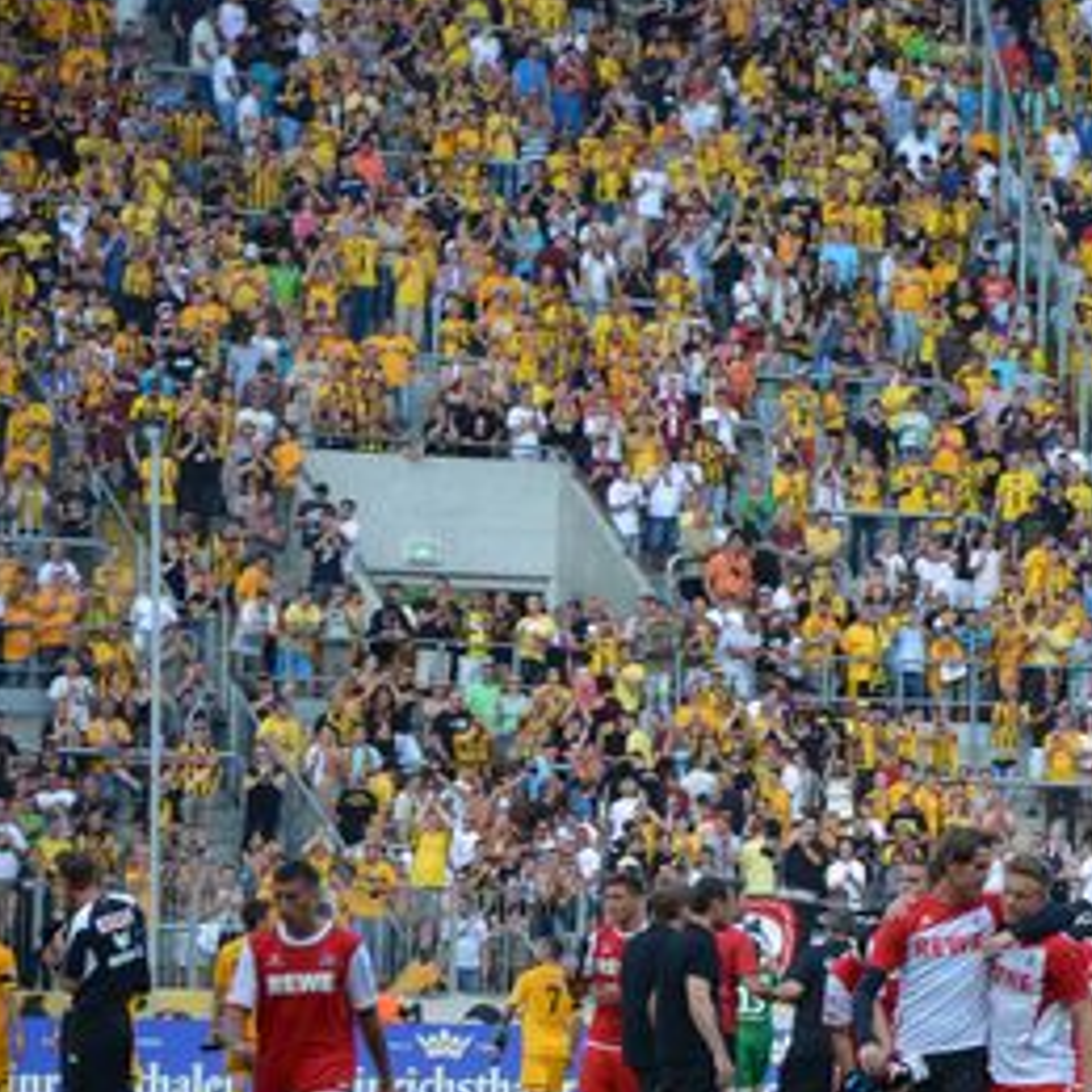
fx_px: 10455
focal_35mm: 293
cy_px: 716
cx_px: 1180
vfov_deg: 6.0
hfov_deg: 6.0
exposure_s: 1/160
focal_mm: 105
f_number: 6.3
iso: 200
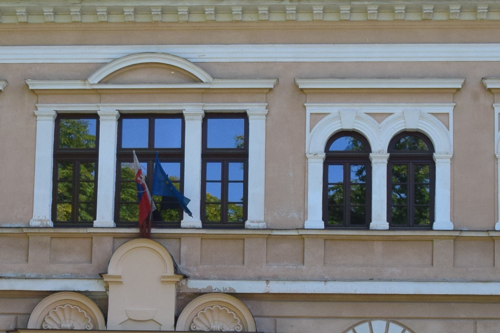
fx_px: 1708
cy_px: 307
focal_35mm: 123
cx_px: 155
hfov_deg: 16.6
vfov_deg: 11.1
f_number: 10
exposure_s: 1/250
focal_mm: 22
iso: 400
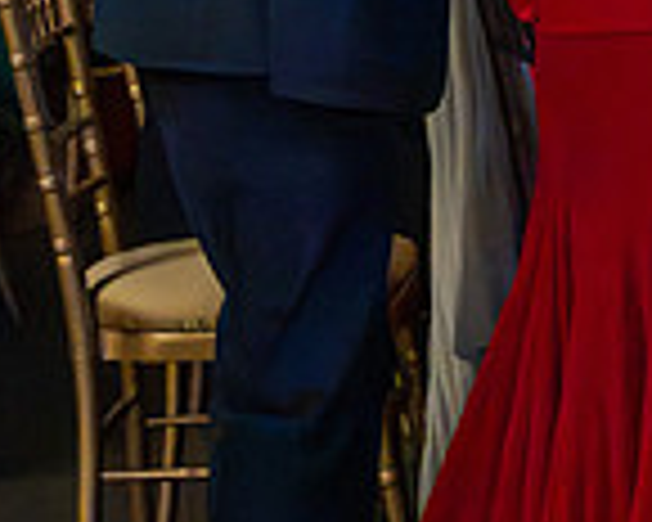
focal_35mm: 256
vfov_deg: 6.0
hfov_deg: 7.5
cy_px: -297
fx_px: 4940
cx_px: 673
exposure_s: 1/400
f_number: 3.2
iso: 25600
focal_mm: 55
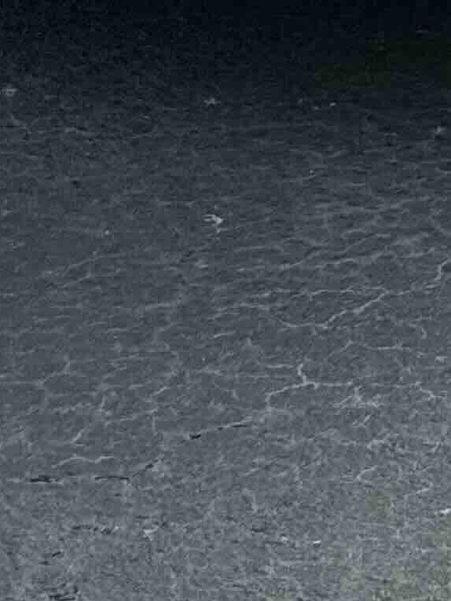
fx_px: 4394
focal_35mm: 253
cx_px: 686
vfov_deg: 7.5
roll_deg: +0.7
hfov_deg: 5.8
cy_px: -641
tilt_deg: -11.1
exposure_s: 1/50
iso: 250
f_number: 1.78
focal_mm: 6.76
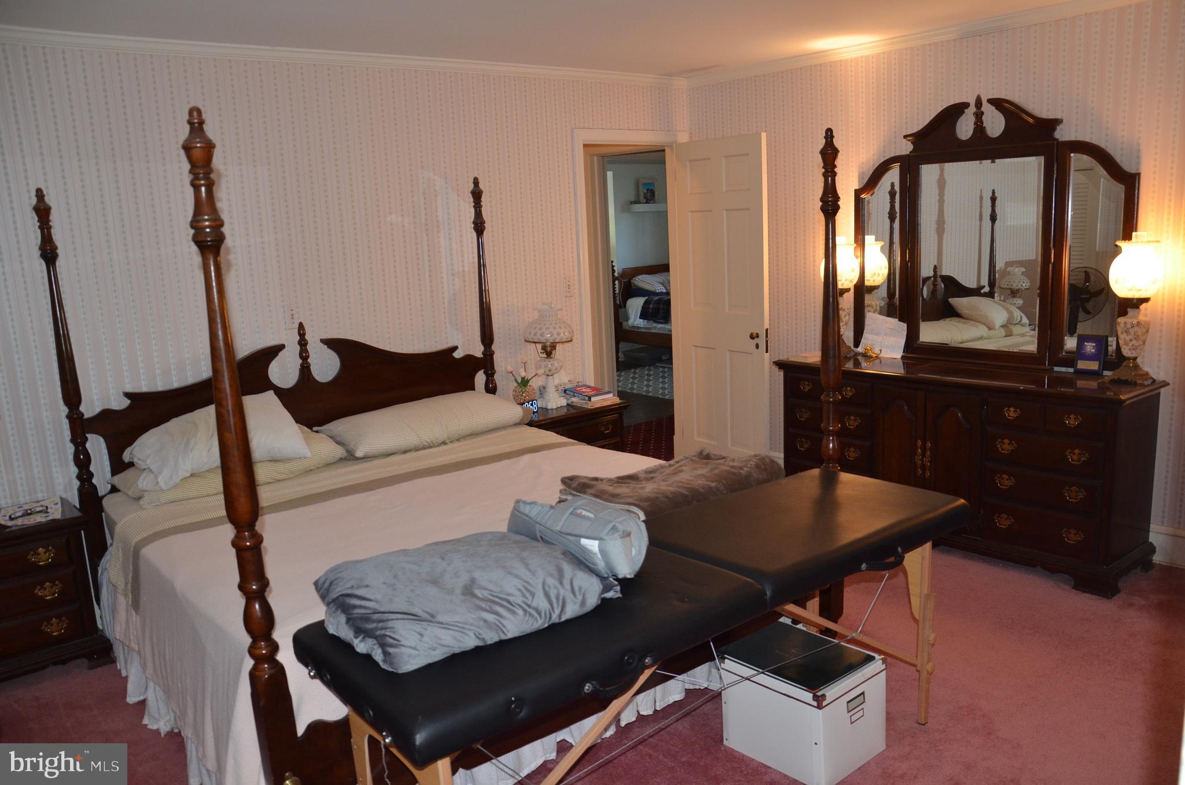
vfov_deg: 47.7
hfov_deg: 67.5
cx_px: 592
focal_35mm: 27
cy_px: 392
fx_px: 887
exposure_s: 1/60
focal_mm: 18
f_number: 3.5
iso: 800
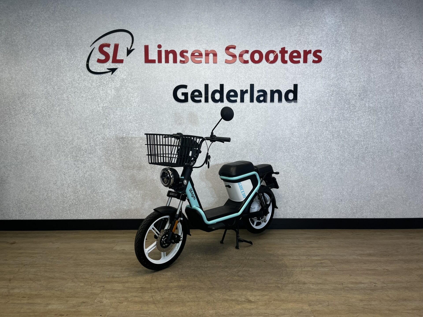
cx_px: 212
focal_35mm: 26
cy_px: 158
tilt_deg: -4.7
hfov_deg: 67.3
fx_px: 318
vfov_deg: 53.1
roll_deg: -0.3
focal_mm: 5.1
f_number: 1.6
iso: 40
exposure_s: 1/178
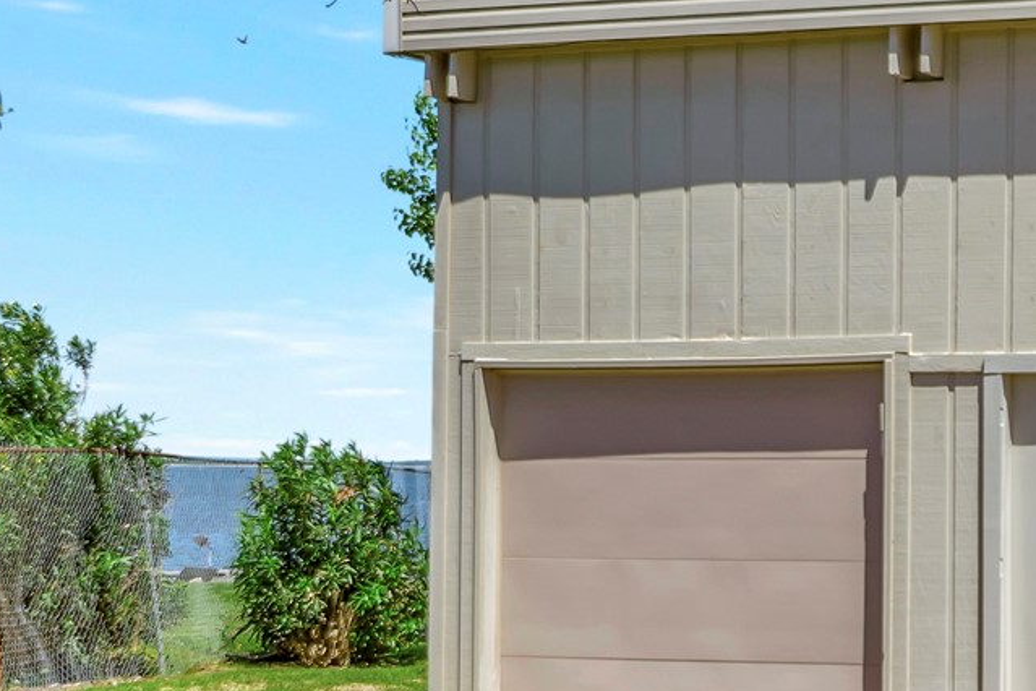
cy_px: 368
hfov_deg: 19.0
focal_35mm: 102
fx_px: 2935
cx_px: 1198
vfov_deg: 13.4
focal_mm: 20
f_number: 5.6
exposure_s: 1/640
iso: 100
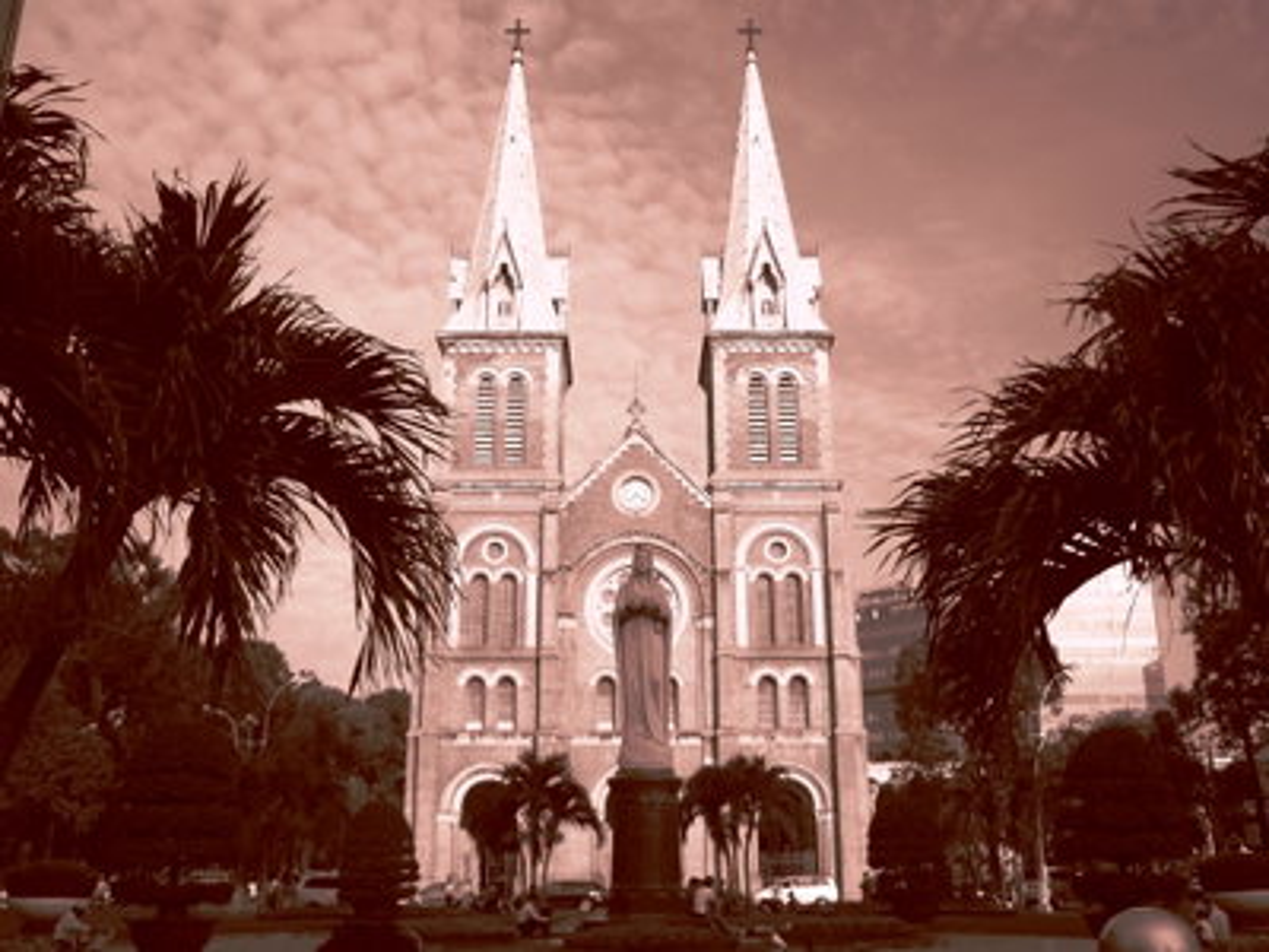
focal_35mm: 33
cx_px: 634
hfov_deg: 55.4
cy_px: 476
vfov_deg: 42.9
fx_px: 1210
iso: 80
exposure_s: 1/200
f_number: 8
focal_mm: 5.5
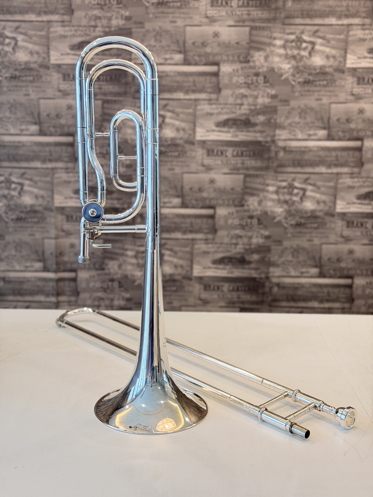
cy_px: 248
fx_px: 690
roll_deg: -1.1
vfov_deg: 39.7
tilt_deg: -11.5
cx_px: 186
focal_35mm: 48
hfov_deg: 30.3
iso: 250
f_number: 1.78
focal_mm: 6.76
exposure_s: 1/100
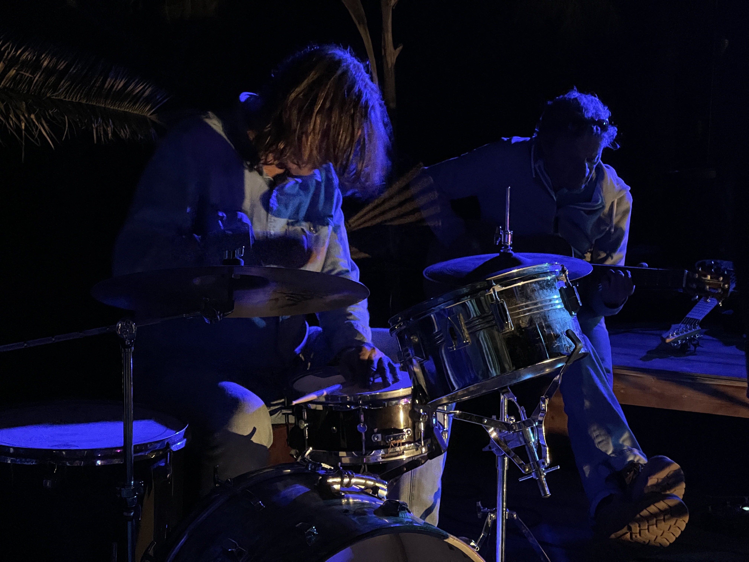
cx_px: 374
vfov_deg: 22.9
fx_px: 1385
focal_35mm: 64
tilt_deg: -11.8
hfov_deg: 30.3
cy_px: 281
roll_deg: -0.1
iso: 1600
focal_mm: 7.5
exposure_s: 1/14
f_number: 2.2
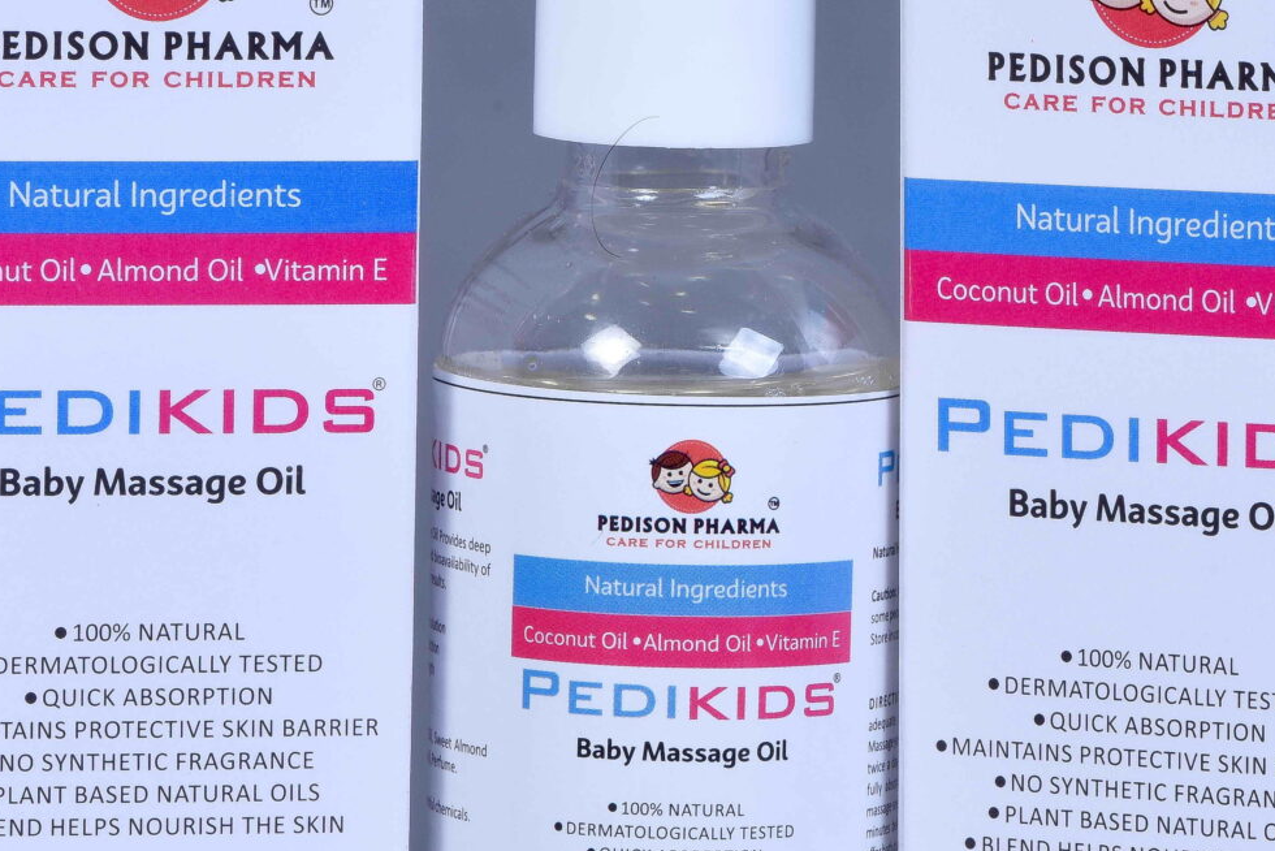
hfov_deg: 5.1
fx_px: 14347
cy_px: 581
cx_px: 857
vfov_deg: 3.4
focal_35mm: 405
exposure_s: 1/180
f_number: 22
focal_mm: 155
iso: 100
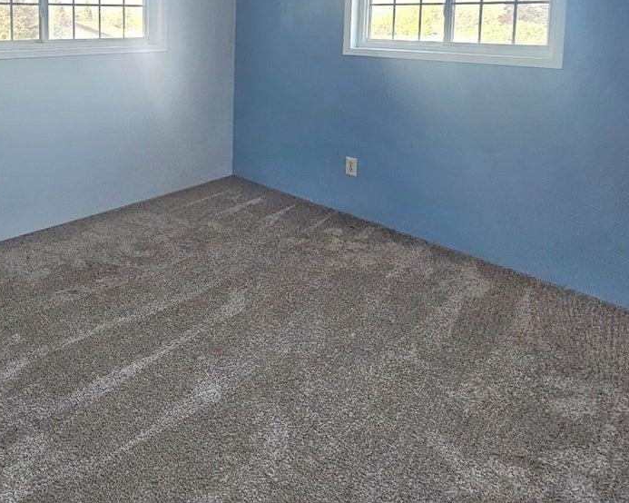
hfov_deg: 64.9
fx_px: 465
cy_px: 54
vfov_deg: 50.6
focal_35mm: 25
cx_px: 174
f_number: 2.2
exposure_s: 1/60
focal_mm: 2.2
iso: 200
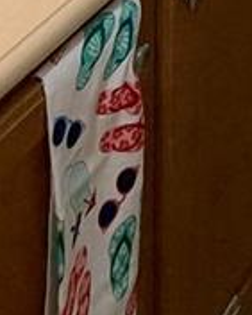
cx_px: 231
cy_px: -610
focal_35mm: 93
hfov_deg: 16.3
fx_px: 866
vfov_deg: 11.7
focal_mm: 2.22
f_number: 2.2
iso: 200
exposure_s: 1/60
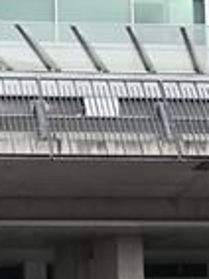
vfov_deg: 14.0
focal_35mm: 141
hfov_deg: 10.2
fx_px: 1139
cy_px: 213
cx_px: -99
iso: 5000
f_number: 5.6
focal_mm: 32
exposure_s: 1/2500
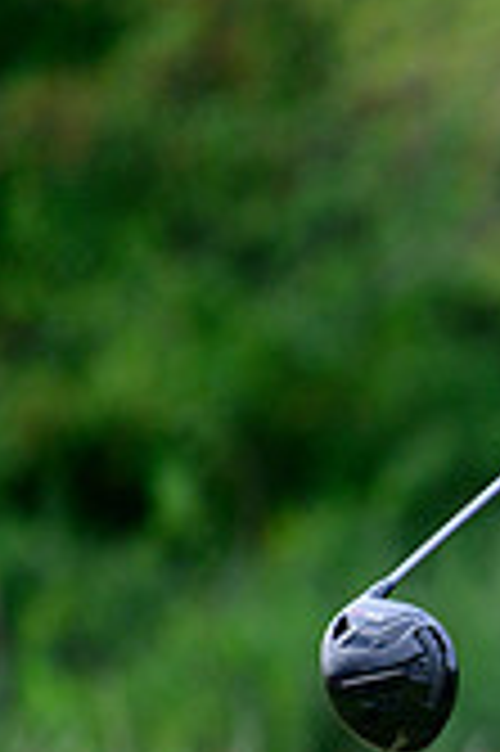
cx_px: 1252
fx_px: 24633
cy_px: 574
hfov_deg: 1.2
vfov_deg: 1.7
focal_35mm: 1180
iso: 1000
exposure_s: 1/2000
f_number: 5.3
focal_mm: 340
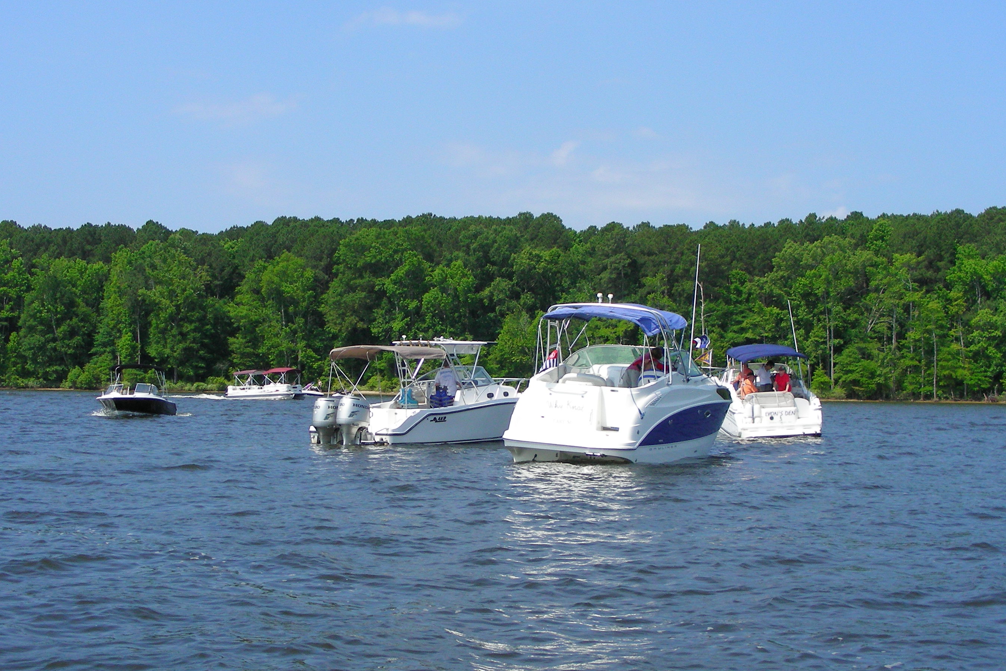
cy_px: 340
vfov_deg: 23.4
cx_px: 498
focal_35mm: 58
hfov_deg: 34.5
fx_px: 1621
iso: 50
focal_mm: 8.8
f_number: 4
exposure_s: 1/821
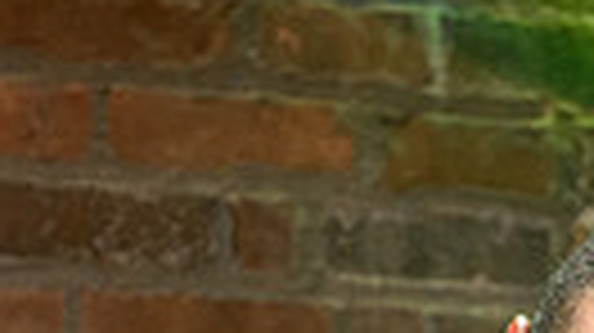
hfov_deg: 3.4
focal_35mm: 644
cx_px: 481
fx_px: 10135
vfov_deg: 1.9
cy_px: 824
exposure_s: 1/400
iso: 5000
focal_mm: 120
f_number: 2.8
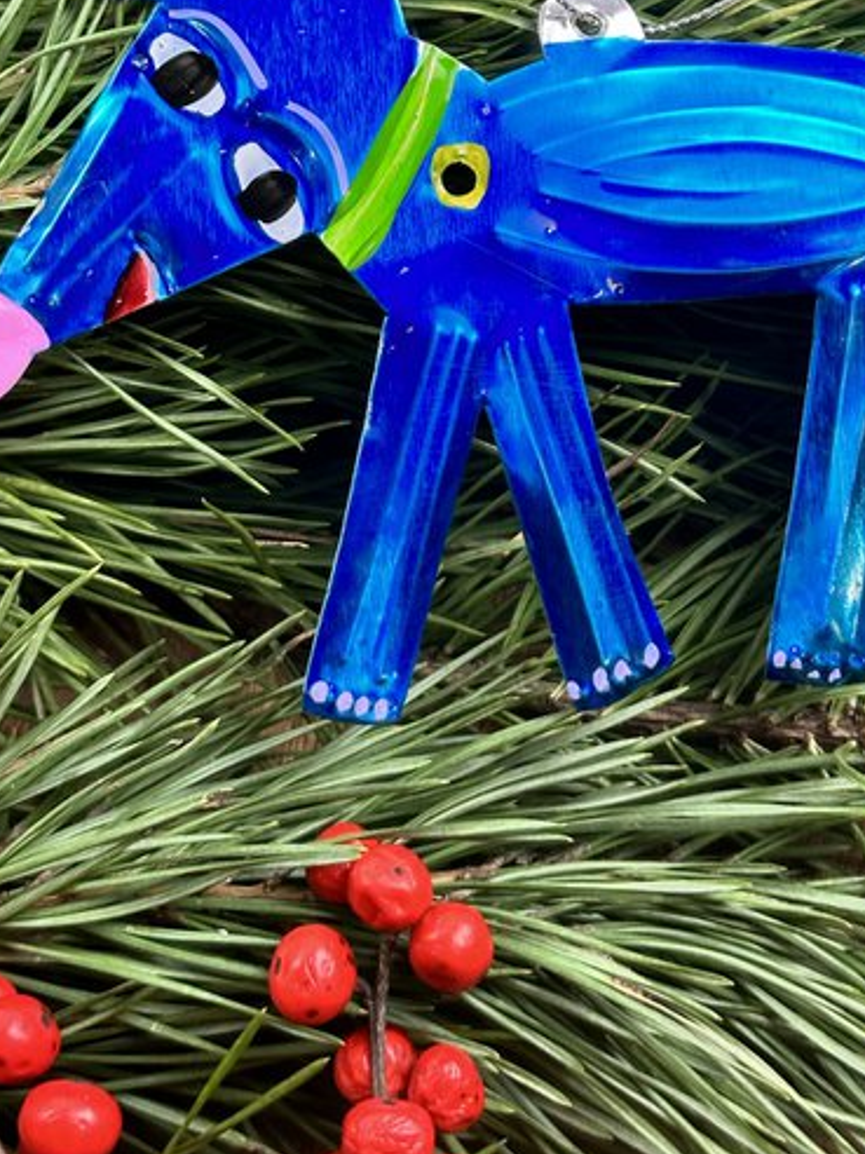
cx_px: 516
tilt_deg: -73.0
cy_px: 300
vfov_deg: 24.8
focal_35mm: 78
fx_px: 2599
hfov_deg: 18.9
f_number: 1.78
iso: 125
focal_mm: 6.86
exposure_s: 1/50
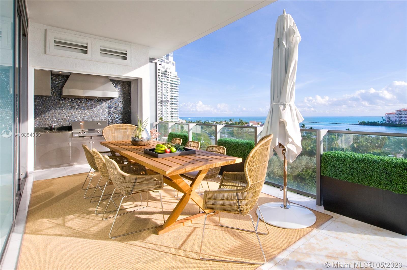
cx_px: 204
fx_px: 158
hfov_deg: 104.3
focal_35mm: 14
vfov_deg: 81.1
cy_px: 135
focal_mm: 14
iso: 1000
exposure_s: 1/640
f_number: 16
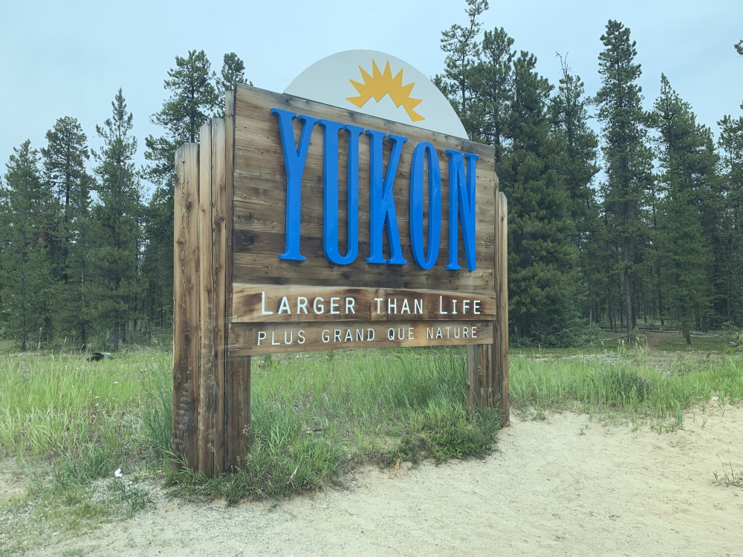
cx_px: 372
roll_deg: +1.0
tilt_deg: +3.2
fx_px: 558
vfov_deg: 53.1
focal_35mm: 26
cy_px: 278
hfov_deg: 67.3
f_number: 1.8
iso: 25
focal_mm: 4.25
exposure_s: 1/928
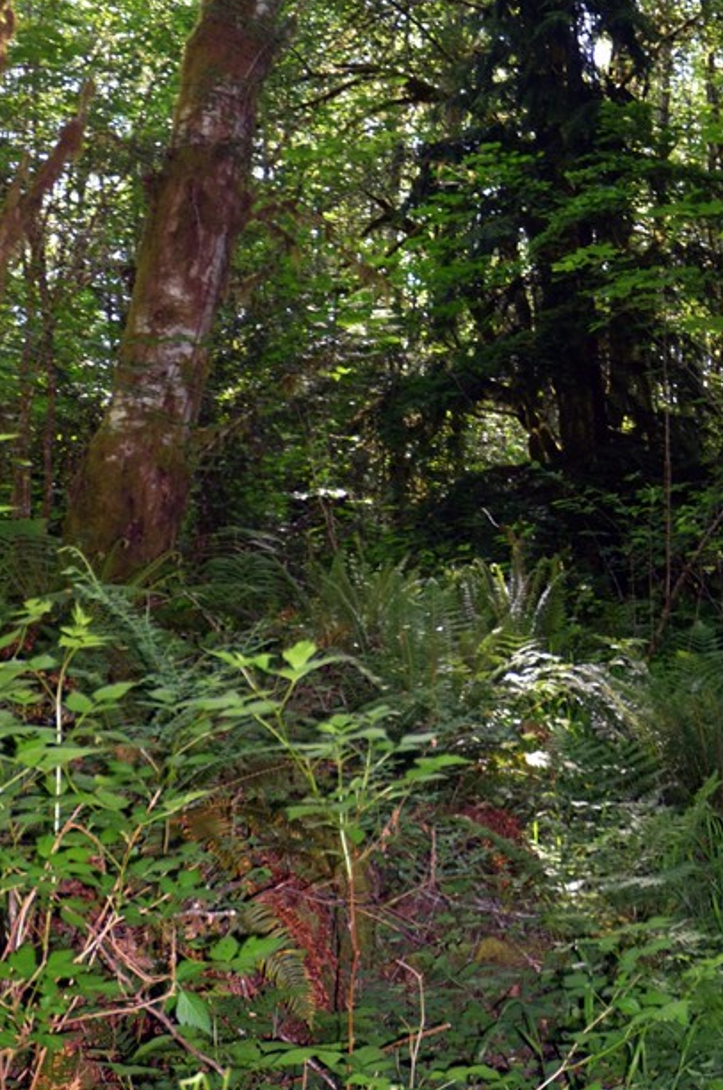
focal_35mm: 48
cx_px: 599
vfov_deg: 40.2
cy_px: 290
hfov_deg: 27.3
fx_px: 1451
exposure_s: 1/125
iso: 320
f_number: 3.5
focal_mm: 18
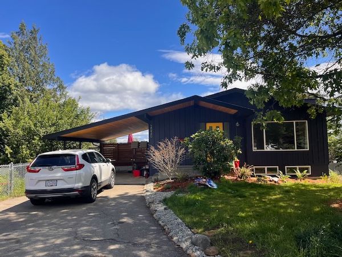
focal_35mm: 26
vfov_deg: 53.1
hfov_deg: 67.3
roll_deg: +0.6
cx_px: 171
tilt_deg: +4.9
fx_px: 257
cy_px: 128
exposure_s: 1/1923
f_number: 1.6
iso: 50
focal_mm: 5.1
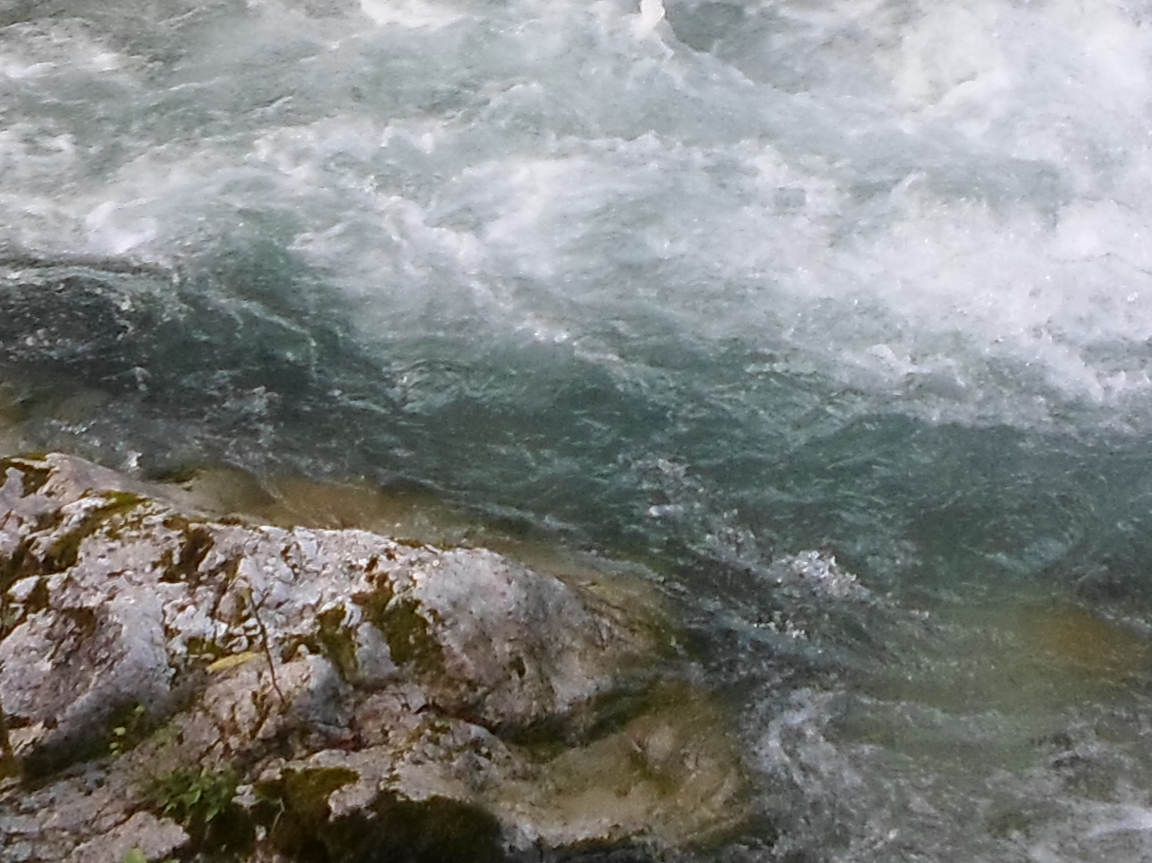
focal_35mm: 95
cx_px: 670
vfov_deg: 15.2
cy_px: -82
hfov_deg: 20.6
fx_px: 3161
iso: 80
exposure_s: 1/180
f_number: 2.5
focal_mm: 4.5
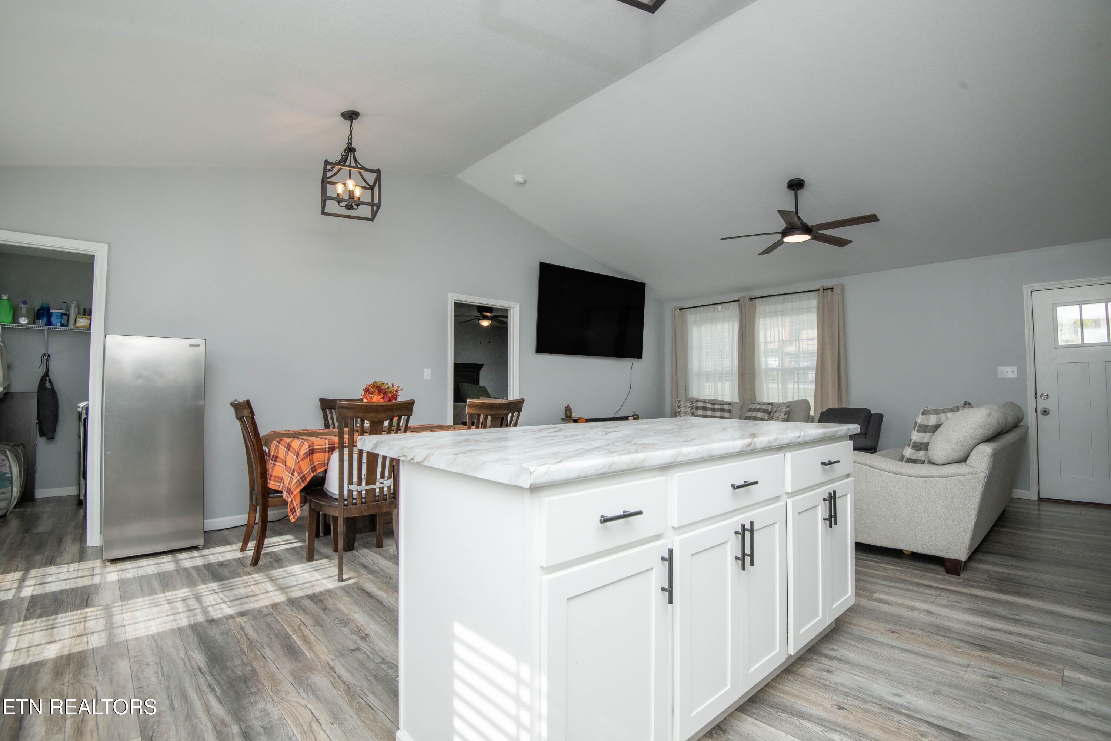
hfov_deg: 96.7
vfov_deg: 73.7
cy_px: 370
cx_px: 556
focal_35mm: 16
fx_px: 494
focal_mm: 16
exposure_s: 1/250
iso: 500
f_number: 10
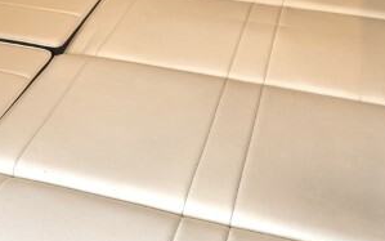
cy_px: 157
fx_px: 619
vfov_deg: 21.9
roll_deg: -1.9
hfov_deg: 33.8
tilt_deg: -34.6
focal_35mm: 59
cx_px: 95
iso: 50
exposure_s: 1/121
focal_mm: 4.25
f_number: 1.8
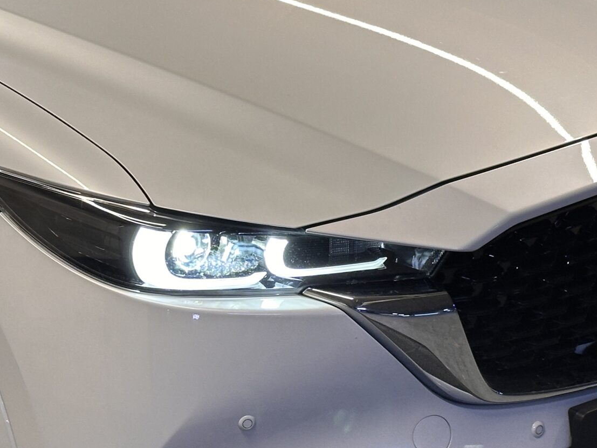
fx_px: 1914
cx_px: 293
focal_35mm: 111
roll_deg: +0.2
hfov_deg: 17.7
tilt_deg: -22.9
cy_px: 304
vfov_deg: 13.3
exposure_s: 1/50
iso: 80
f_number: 1.78
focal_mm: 6.86
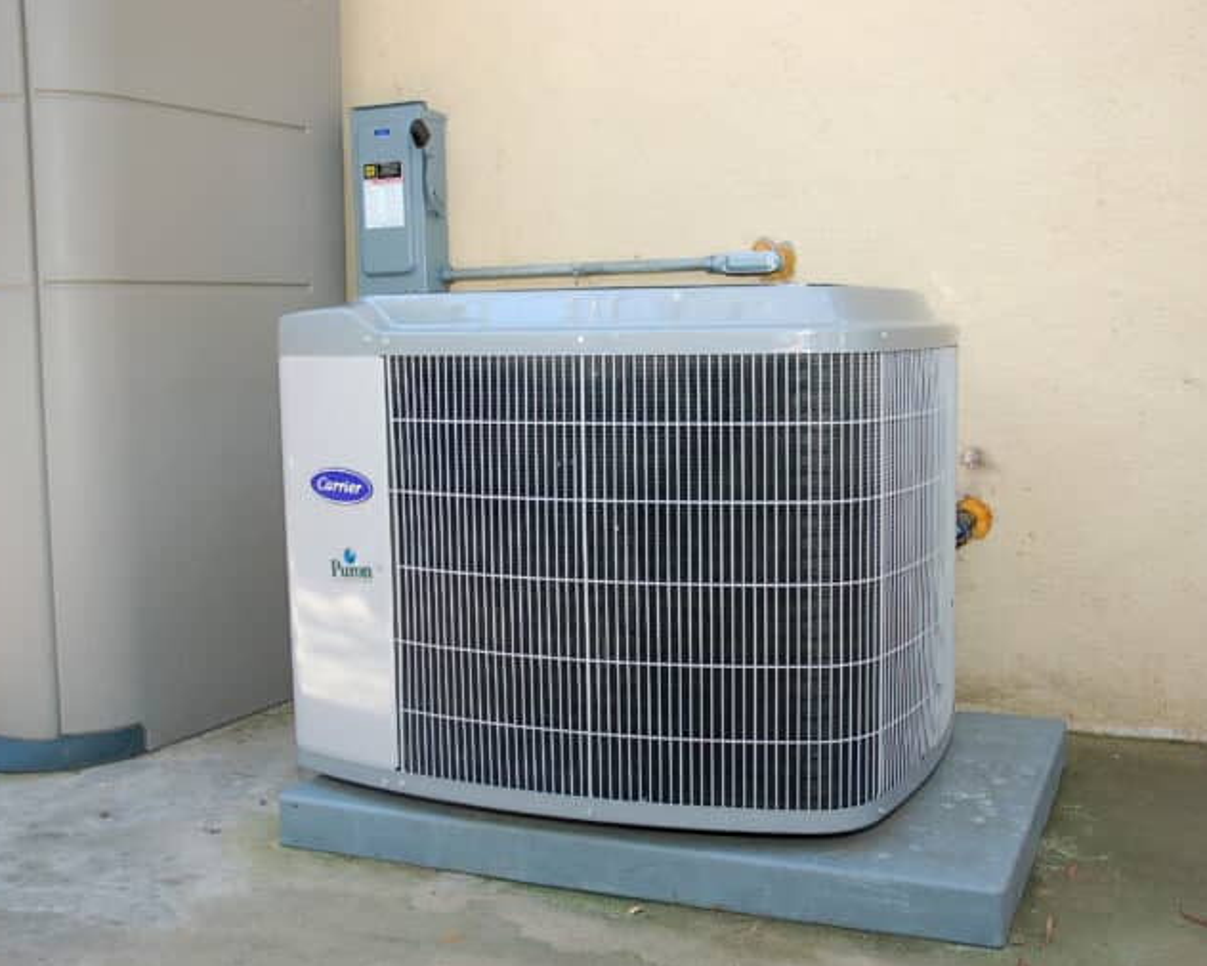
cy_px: 484
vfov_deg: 36.5
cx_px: 649
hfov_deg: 44.7
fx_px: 1465
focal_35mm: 41
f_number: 4
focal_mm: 24
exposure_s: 1/60
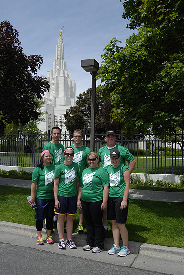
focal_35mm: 34
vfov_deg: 55.1
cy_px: 138
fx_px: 264
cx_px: 92
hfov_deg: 38.4
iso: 400
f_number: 10
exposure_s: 1/800
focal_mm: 23
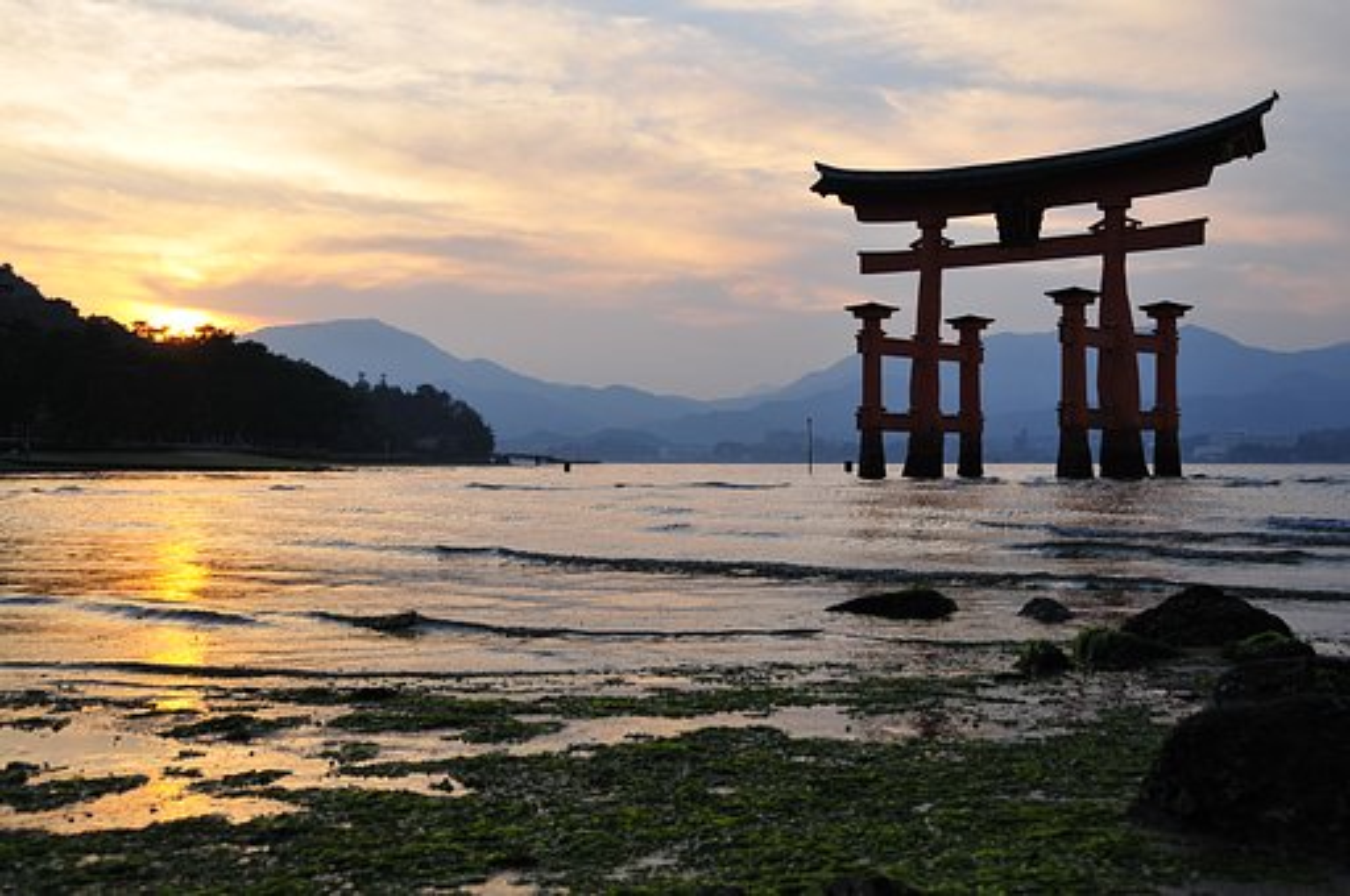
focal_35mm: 42
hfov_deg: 46.5
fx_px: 1573
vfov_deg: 31.8
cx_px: 675
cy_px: 448
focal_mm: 28
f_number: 5.6
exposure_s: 1/640
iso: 400
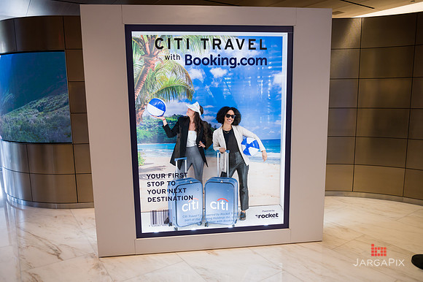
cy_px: 141
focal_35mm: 27
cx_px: 212
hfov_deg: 67.4
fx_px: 317
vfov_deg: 47.9
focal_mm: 27
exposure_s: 1/200
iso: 500
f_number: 4
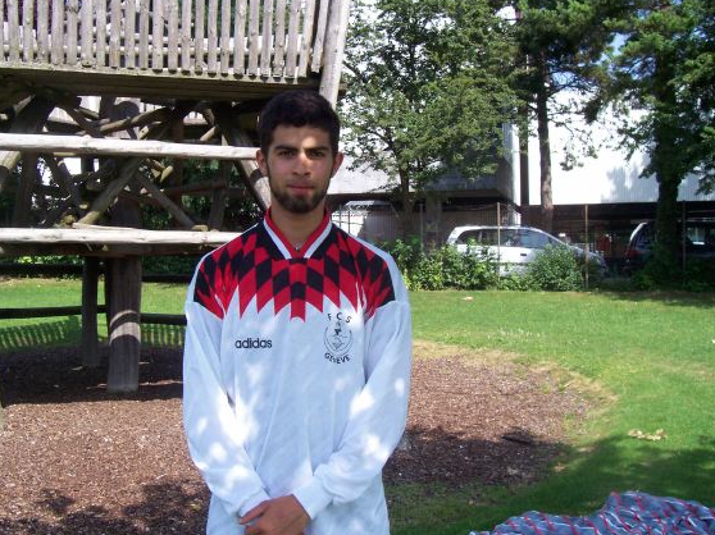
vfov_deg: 36.7
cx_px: 323
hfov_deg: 47.8
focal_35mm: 39
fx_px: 805
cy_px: 230
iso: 80
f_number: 5.1
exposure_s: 1/238
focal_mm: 5.6
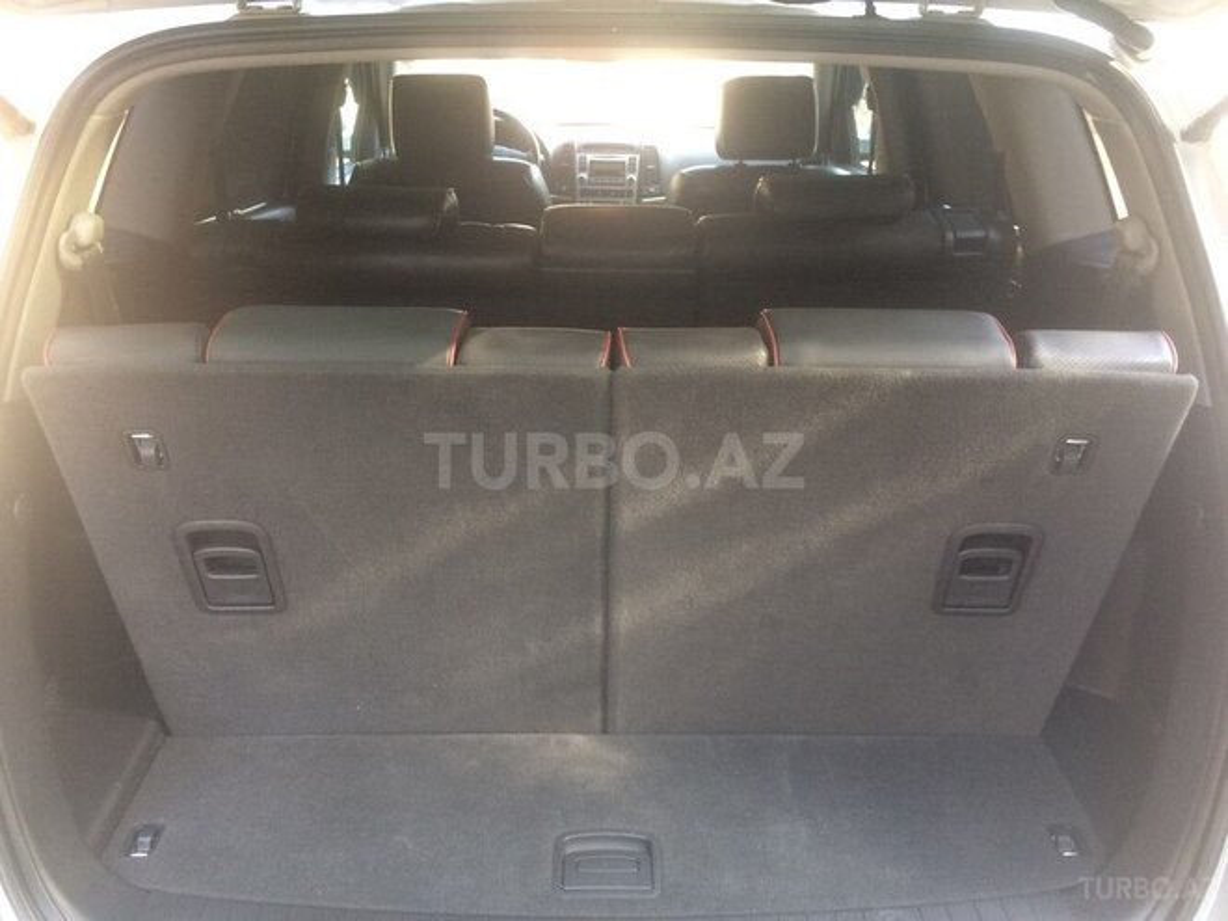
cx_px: 614
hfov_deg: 61.7
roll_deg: -0.9
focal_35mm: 29
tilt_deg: -24.4
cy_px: 460
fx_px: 1029
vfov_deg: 48.2
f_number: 2.2
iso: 64
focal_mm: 4.15
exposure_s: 1/33
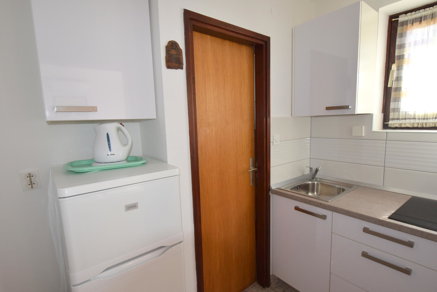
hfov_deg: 100.4
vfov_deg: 77.3
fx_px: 182
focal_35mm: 15
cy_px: 146
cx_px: 218
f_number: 5.6
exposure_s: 1/125
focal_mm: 10
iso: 400
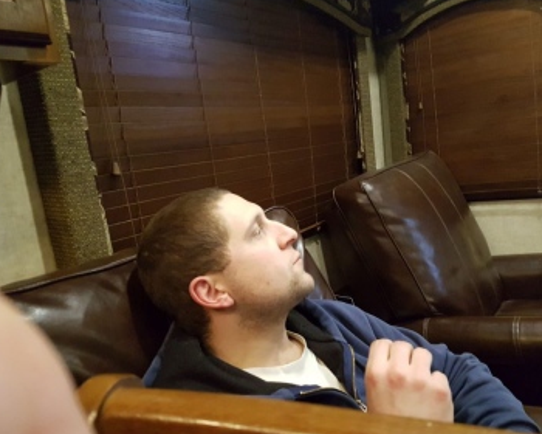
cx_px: 265
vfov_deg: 50.0
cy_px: 228
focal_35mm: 29
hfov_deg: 60.4
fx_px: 465
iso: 800
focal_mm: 4.2
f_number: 1.7
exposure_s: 1/22
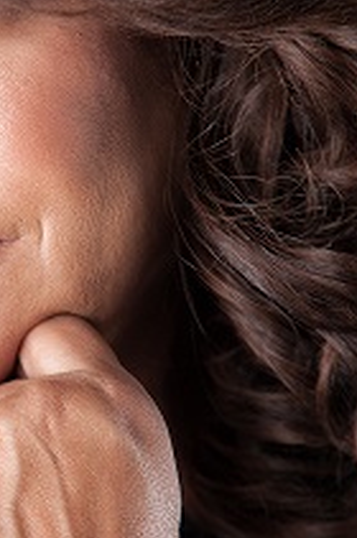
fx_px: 7521
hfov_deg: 2.7
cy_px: 258
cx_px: -18
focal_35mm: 504
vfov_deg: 4.1
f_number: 4.5
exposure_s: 1/160
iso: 250
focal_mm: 200
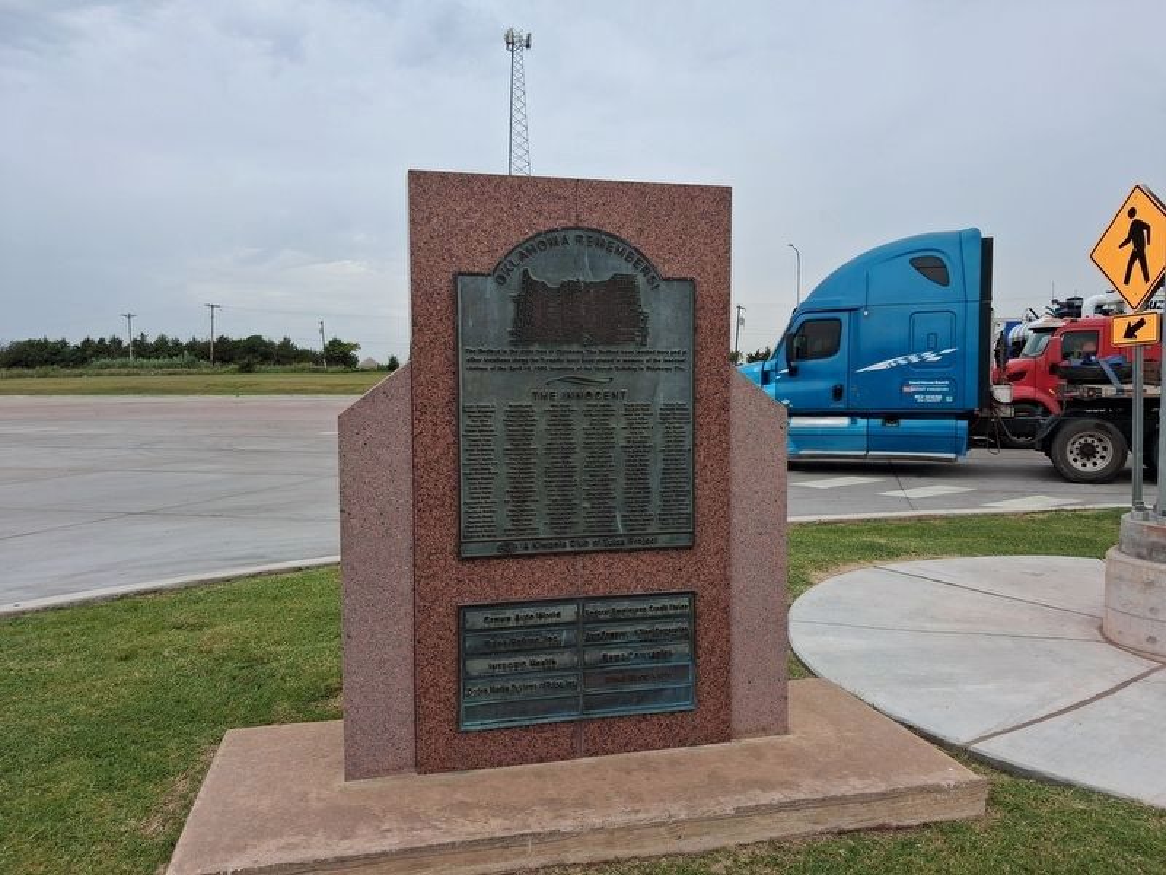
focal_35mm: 27
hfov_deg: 65.3
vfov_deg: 51.4
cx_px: 583
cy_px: 438
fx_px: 909
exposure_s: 1/245
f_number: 1.8
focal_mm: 4
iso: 25
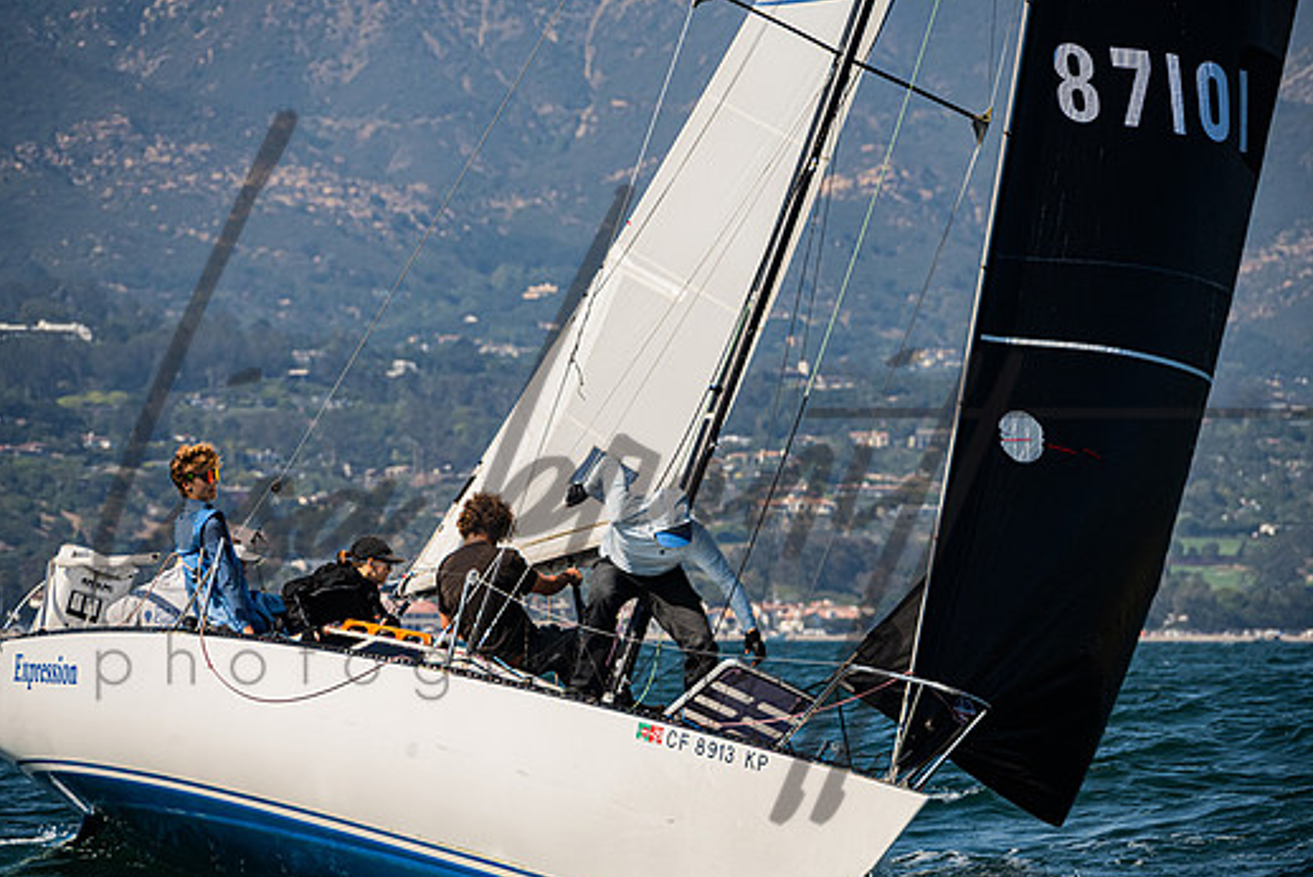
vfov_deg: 4.5
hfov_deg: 6.7
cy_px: 473
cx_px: 659
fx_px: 11239
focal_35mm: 308
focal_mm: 270
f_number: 8
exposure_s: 1/2500
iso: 500
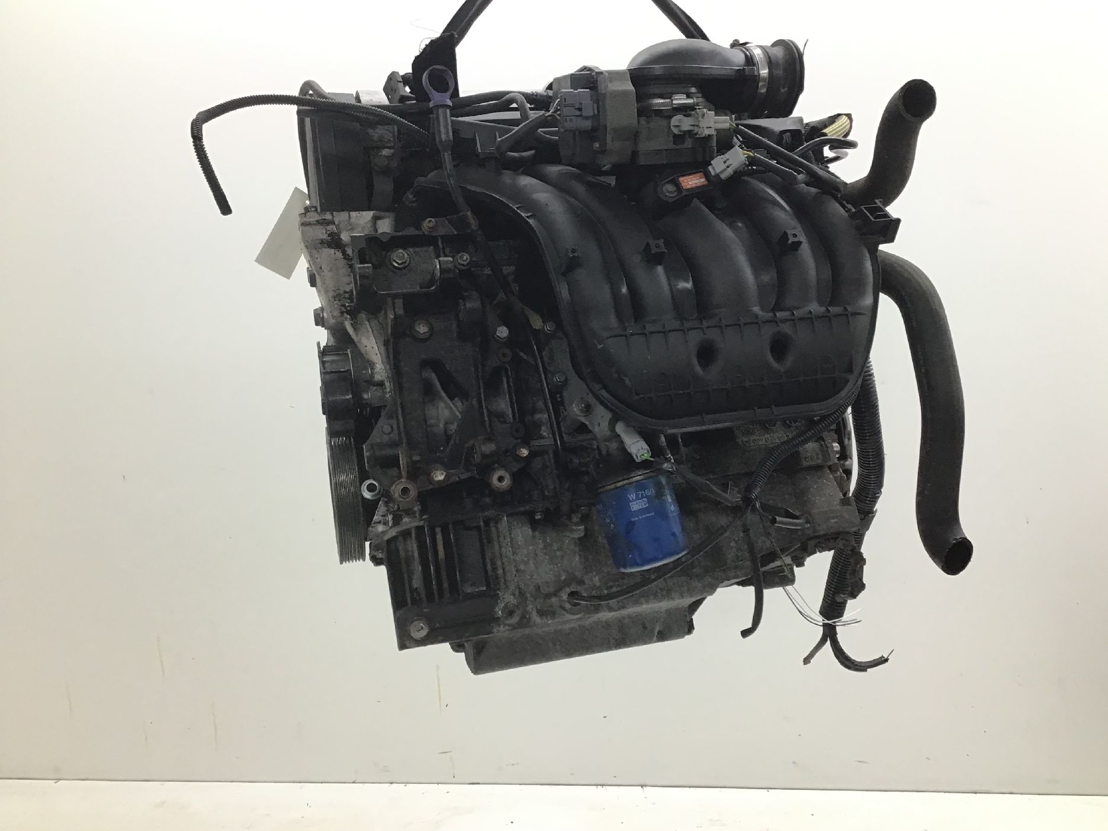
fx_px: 1024
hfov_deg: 56.8
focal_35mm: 32
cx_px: 571
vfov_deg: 44.2
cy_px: 407
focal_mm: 3.3
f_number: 2.4
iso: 32
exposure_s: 1/33
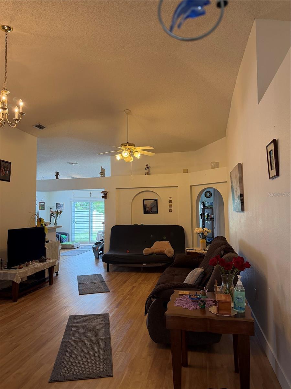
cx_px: 146
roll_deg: +0.5
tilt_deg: +4.1
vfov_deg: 71.6
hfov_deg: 56.8
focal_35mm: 24
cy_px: 194
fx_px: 269
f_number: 1.78
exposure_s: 1/120
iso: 250
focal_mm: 6.76
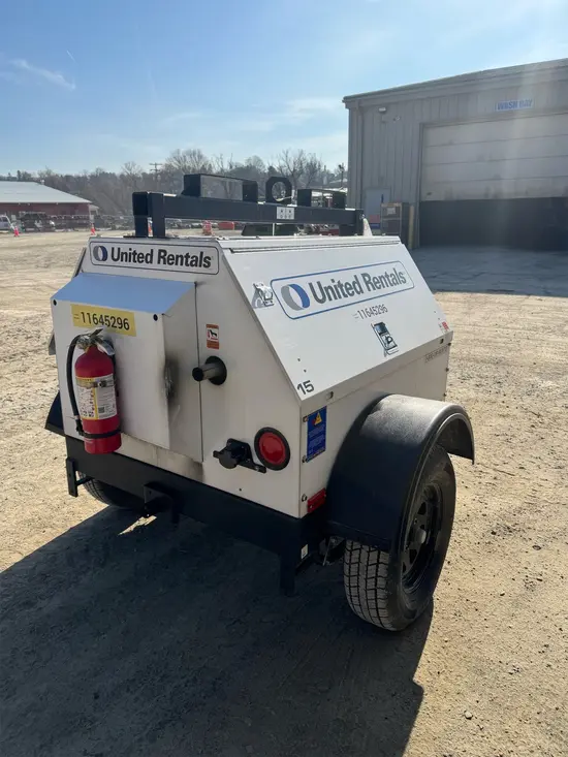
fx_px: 525
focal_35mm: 24
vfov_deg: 71.6
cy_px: 378
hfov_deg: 56.8
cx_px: 284
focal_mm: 6.76
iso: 80
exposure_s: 1/5348
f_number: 1.78
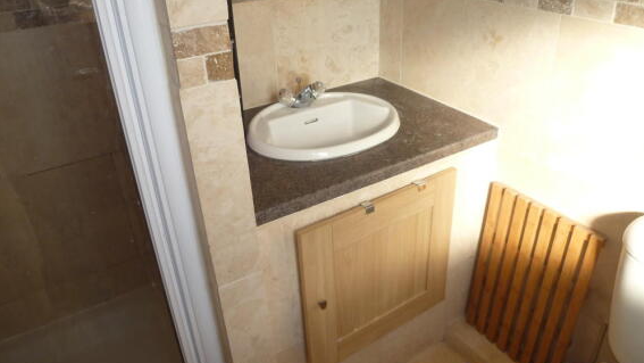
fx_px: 478
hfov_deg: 67.9
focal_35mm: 28
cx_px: 329
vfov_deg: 41.5
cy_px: 174
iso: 100
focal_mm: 4.5
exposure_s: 1/80
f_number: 2.8
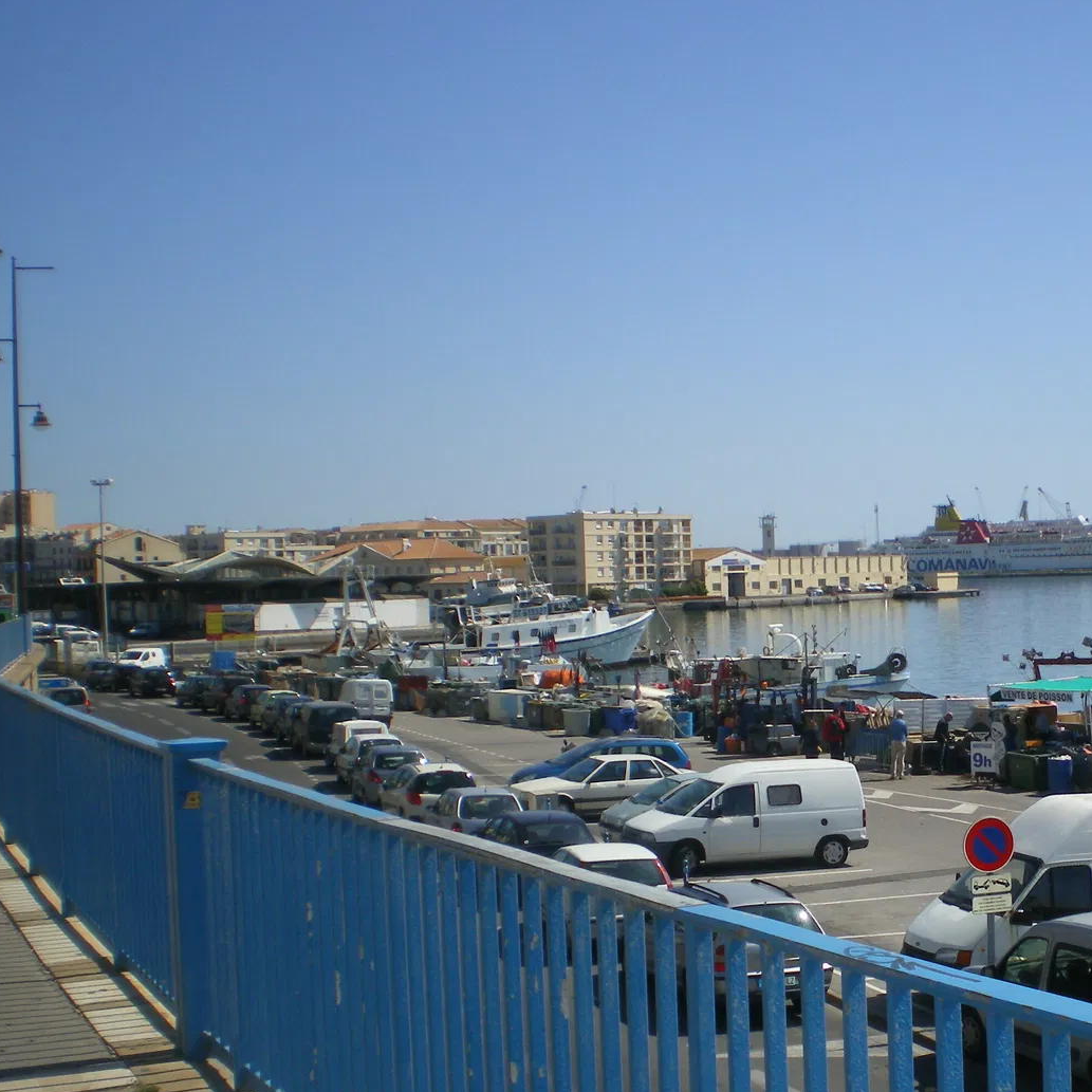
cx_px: 826
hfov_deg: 32.2
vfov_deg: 32.8
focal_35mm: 52
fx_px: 1856
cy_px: 607
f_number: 4.6
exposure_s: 1/800
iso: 80
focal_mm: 6.3
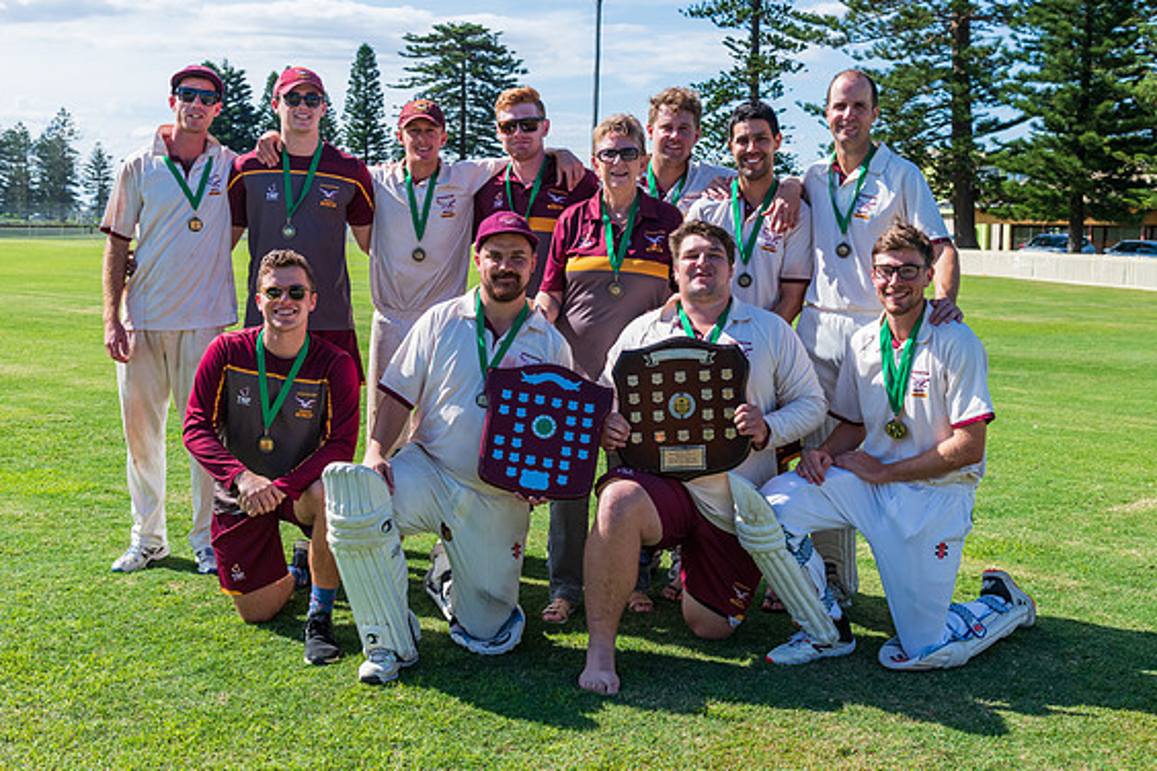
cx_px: 575
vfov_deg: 28.1
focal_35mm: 48
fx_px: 1543
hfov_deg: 41.1
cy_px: 400
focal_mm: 44
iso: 400
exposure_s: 1/800
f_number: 6.3
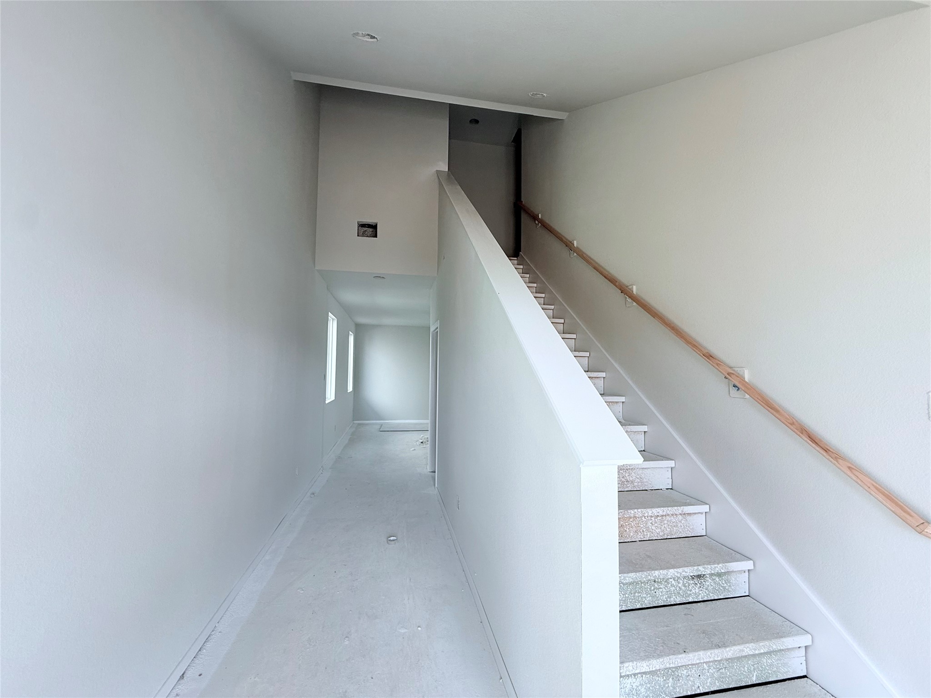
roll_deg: -1.0
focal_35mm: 14
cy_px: 349
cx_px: 466
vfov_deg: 85.7
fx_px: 377
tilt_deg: +3.7
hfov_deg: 102.1
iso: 64
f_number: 2.2
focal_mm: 2.22
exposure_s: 1/99
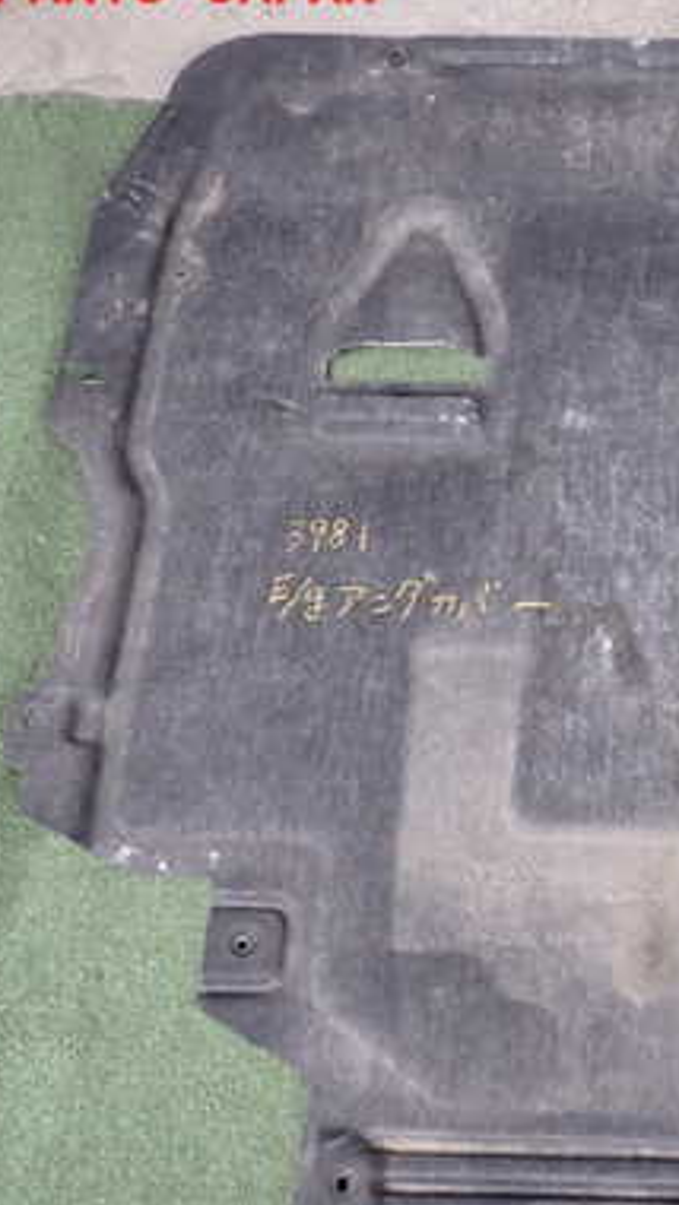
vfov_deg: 37.8
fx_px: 1759
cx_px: 752
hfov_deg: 20.8
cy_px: 656
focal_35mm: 55
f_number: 2.4
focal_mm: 5.79
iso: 160
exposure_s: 1/125
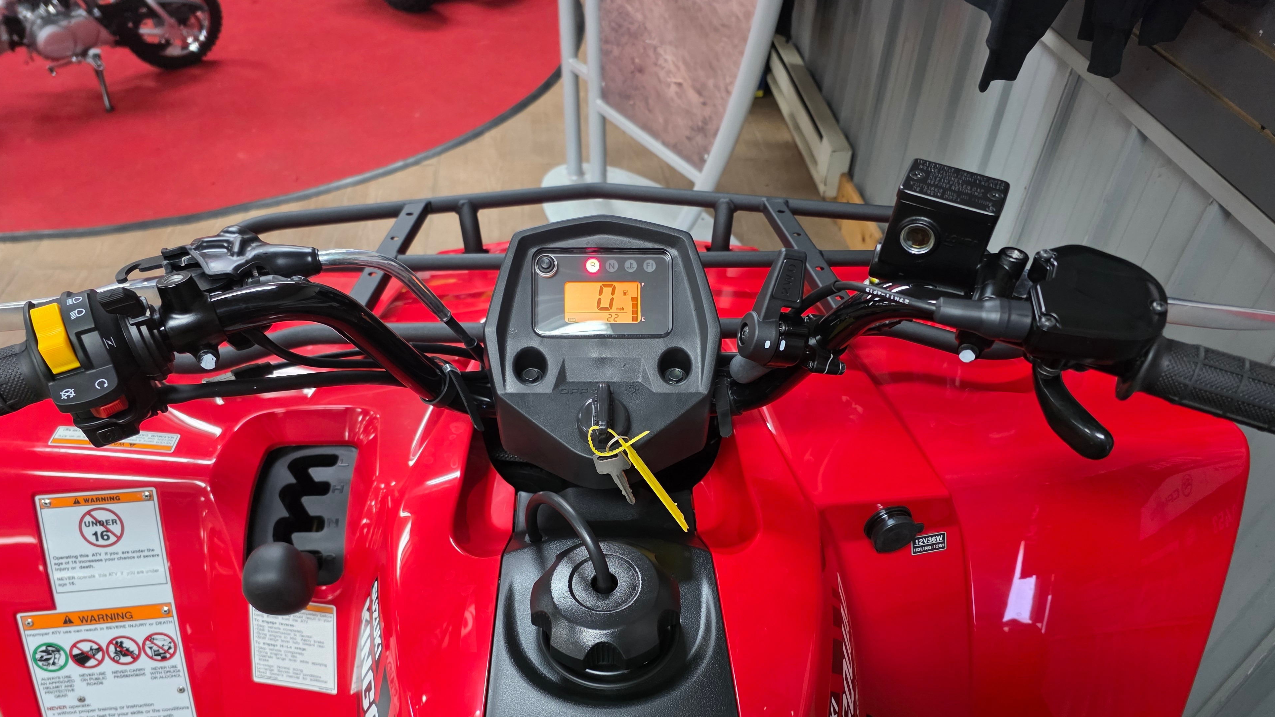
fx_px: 879
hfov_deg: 71.9
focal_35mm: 26
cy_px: 445
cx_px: 632
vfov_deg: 44.1
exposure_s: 1/120
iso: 1000
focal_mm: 6.3
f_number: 1.7
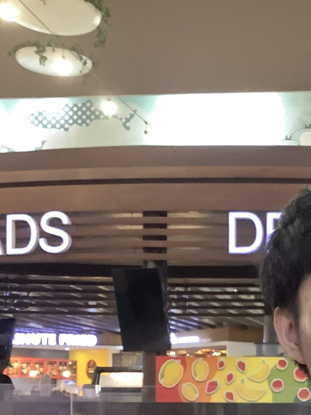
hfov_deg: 18.9
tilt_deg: +0.6
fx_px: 886
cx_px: 364
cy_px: 397
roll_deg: -0.7
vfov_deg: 25.3
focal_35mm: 74
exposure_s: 1/60
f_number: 2.4
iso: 320
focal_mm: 3.3
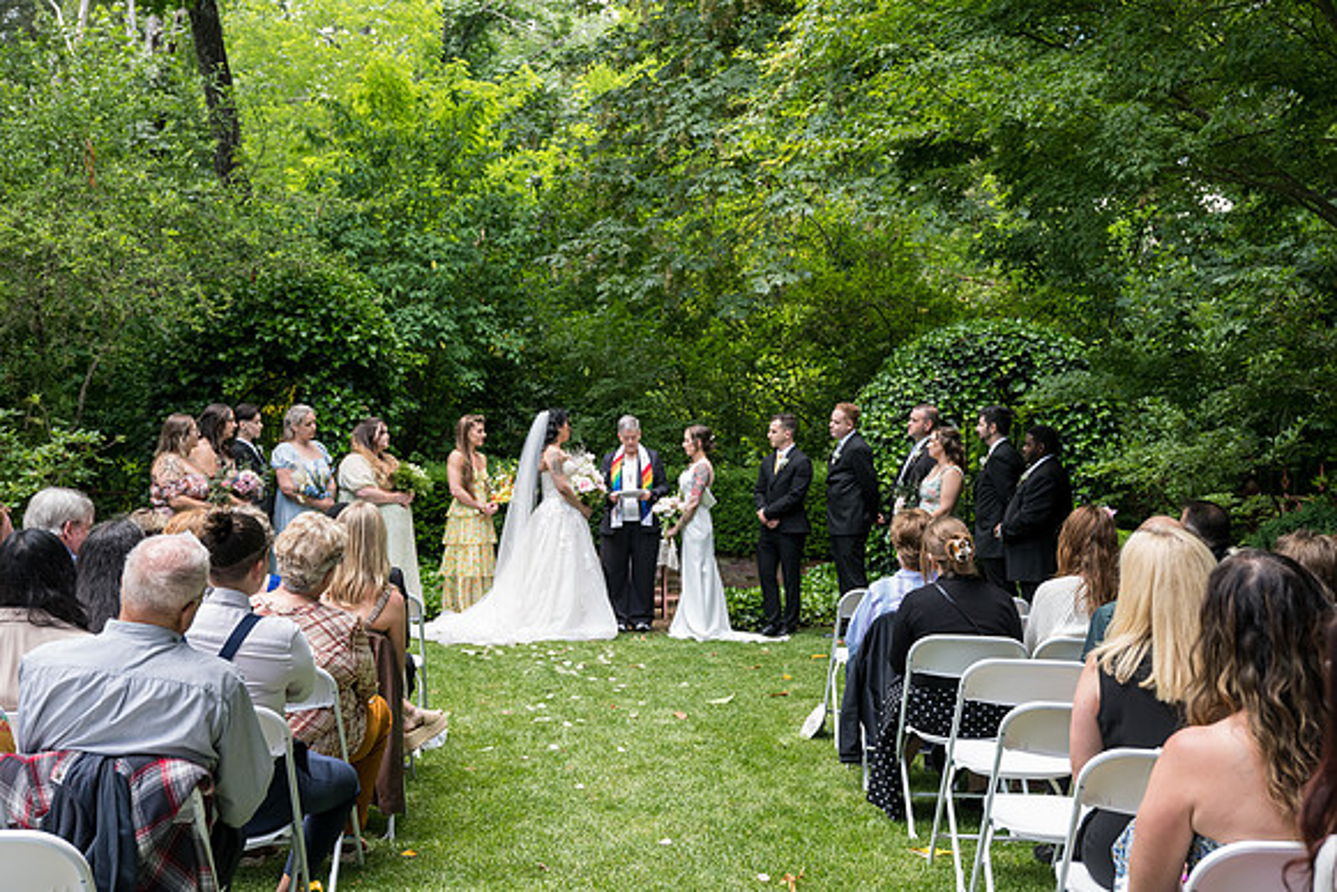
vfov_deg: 28.1
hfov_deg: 41.1
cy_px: 446
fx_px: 1783
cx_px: 668
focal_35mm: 48
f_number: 5
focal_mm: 48
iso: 1000
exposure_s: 1/400
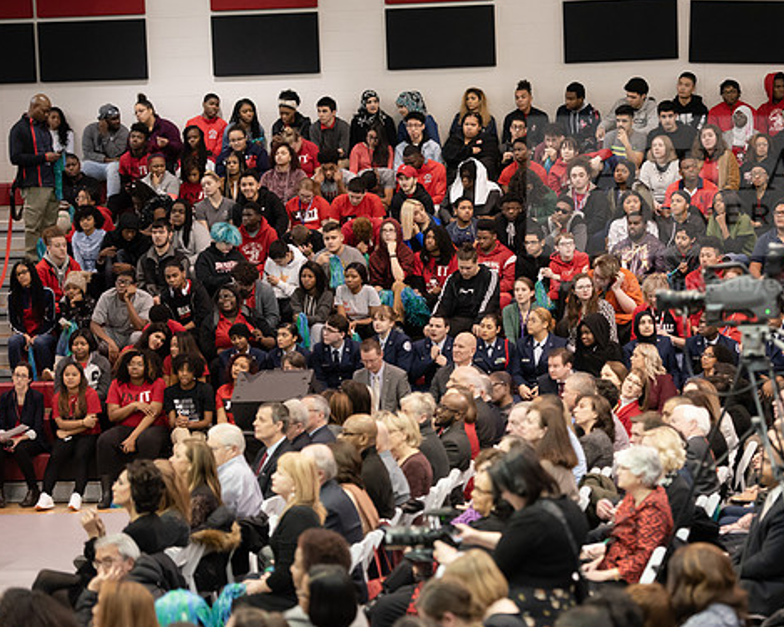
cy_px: 319
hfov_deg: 15.8
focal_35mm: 122
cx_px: 476
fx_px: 2830
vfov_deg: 12.6
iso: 4000
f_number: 3.2
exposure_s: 1/200
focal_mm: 105
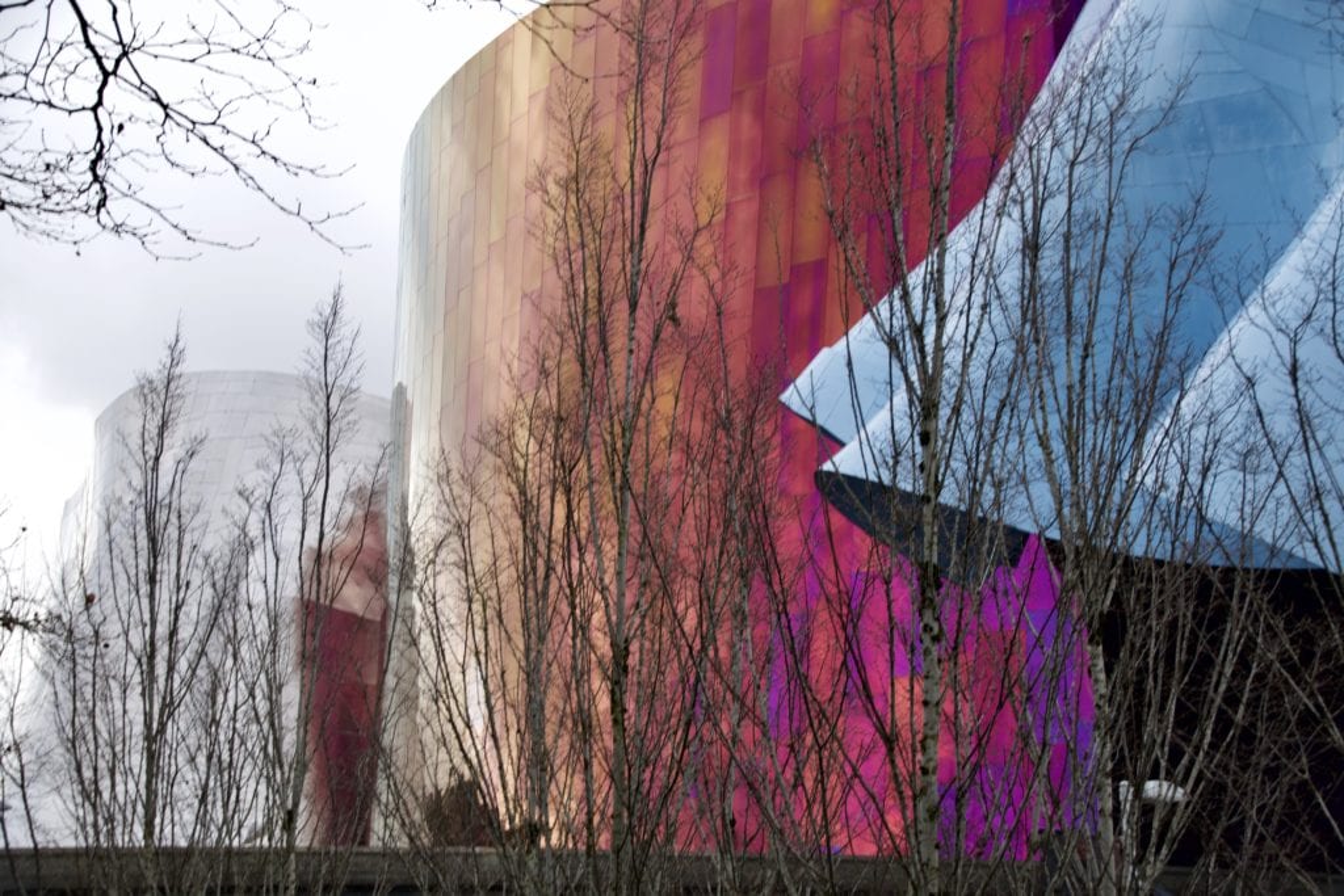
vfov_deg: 17.5
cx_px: 672
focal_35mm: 78
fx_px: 2912
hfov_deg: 26.0
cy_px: 448
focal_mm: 52
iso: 200
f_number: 8
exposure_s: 1/60
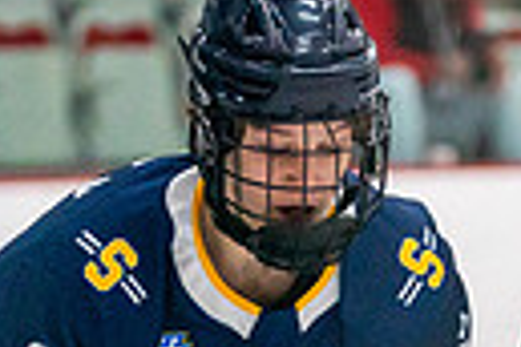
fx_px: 7076
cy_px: 551
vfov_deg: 2.8
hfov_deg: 4.2
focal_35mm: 489
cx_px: 477
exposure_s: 1/1600
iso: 4000
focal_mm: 109
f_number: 2.8
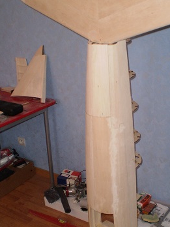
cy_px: 125
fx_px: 347
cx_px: 109
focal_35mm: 53
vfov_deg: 36.1
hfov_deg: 27.4
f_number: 3.1
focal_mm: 6.3
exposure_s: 1/30
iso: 125
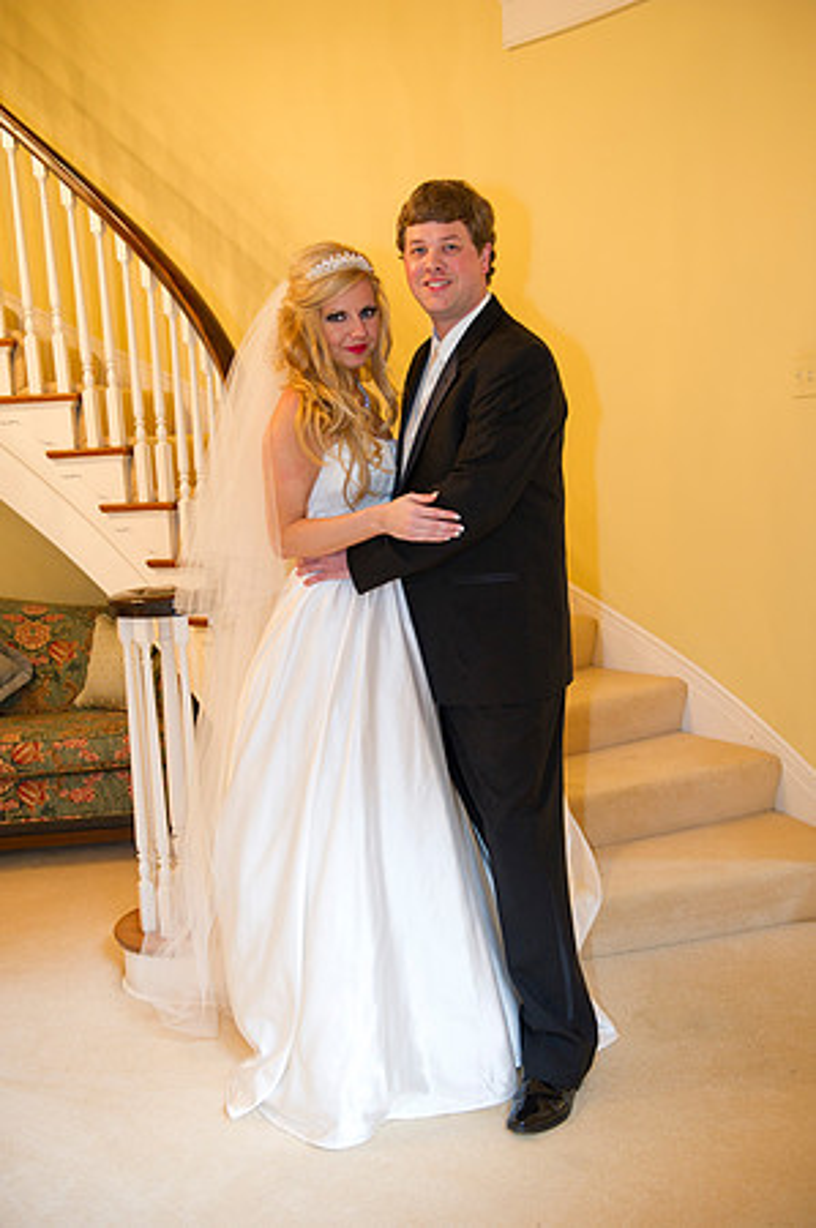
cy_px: 614
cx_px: 408
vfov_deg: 50.7
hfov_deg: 35.0
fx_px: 1295
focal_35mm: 38
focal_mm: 38
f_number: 3.5
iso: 1250
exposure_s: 1/50
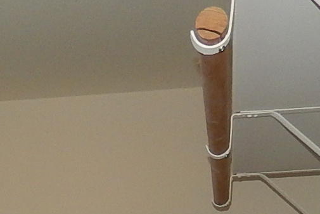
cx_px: -142
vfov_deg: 10.9
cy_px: 388
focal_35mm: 117
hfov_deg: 16.2
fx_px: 1040
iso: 200
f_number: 3.4
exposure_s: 1/30
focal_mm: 4.5
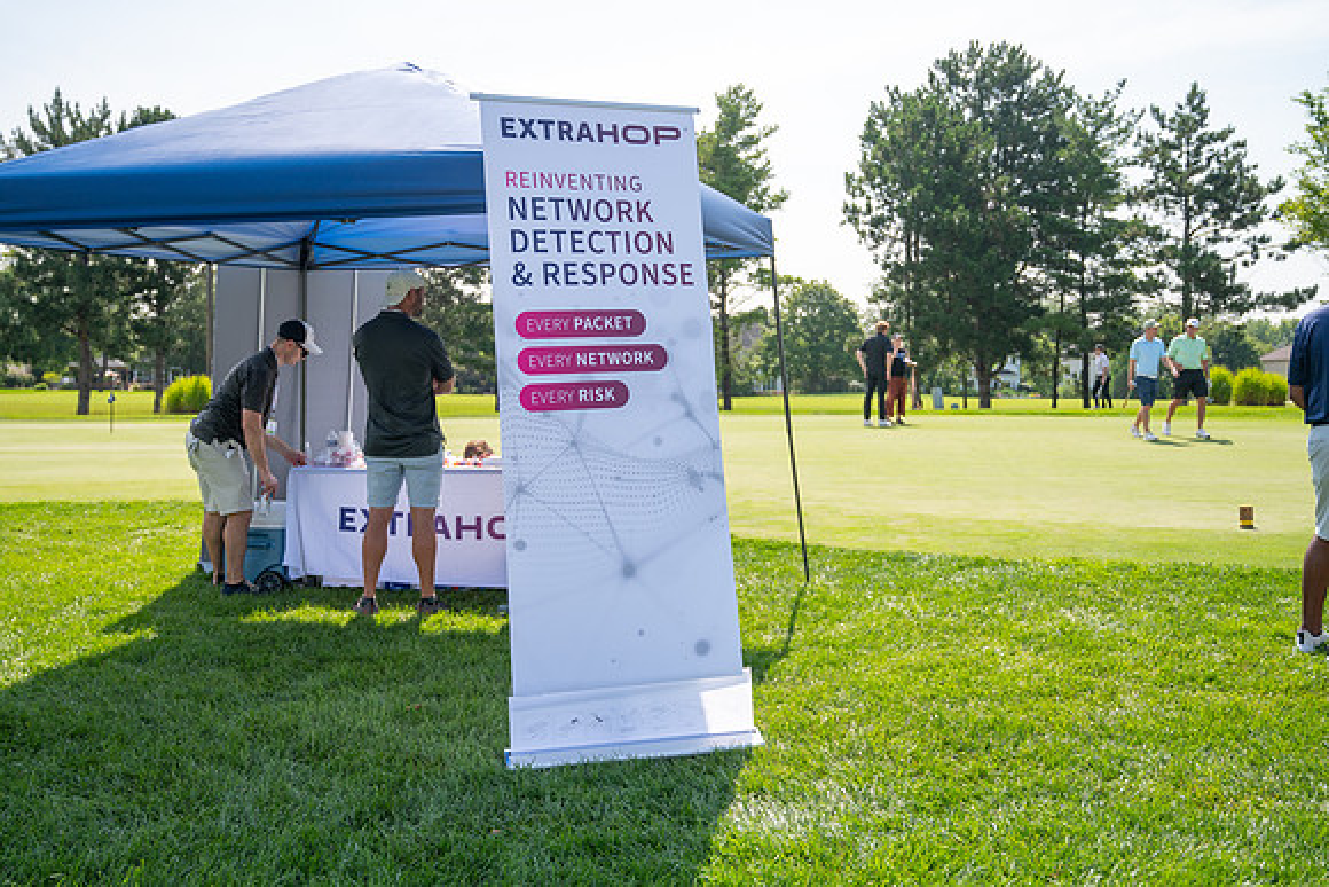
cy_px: 444
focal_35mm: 35
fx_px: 1295
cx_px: 664
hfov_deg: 54.3
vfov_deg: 37.8
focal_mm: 35
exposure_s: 1/2000
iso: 250
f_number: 4
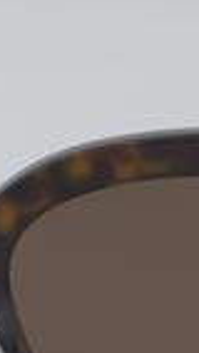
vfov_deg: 8.9
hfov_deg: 5.0
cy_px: 283
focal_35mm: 242
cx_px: -55
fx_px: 2272
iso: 100
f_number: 32
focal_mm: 55
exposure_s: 1/4
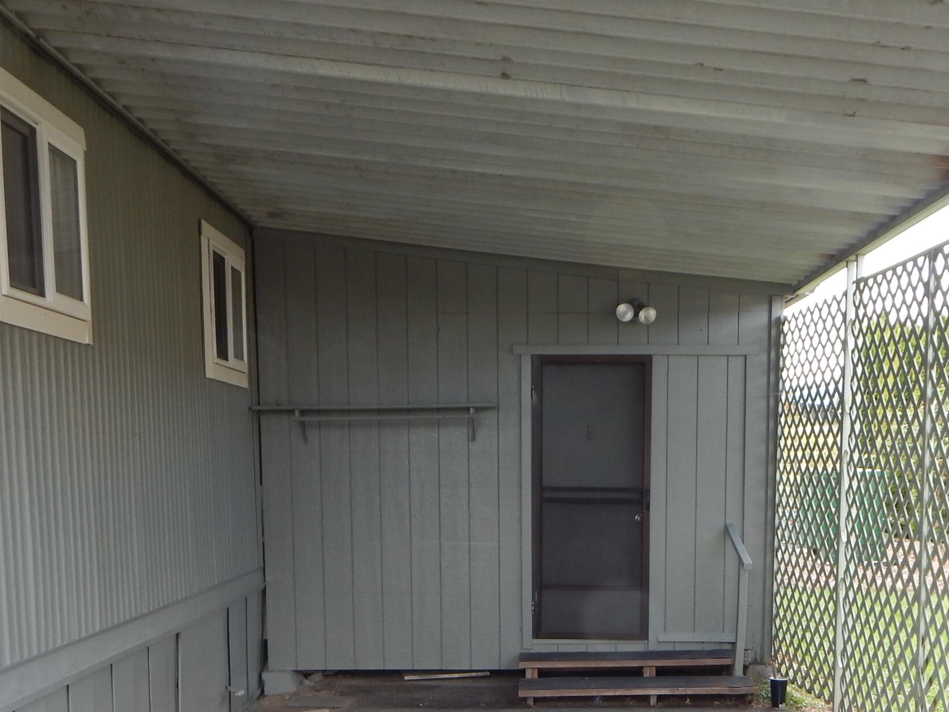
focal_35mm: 40
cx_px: 515
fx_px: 1097
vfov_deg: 34.6
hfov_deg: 46.7
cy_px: 596
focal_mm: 4
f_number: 3
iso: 125
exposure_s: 1/100
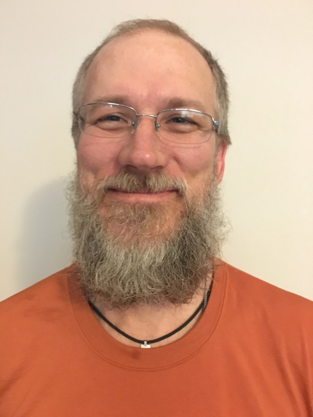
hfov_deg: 48.2
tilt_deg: +2.0
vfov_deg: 61.6
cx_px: 156
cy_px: 208
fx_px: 349
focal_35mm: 29
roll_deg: +0.5
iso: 800
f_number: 2.2
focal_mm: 4.15
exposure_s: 1/15
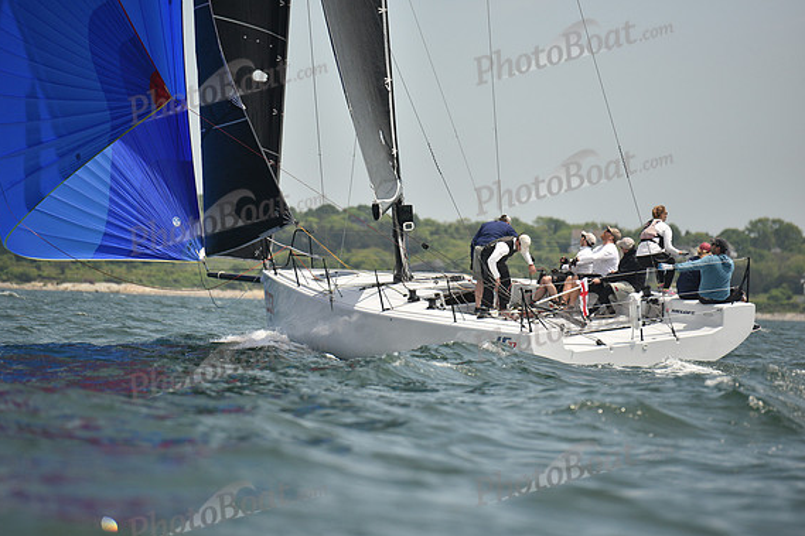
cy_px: 272
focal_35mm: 204
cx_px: 402
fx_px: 4560
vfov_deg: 6.7
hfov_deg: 10.1
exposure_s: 1/8000
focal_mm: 200
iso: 400
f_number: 4
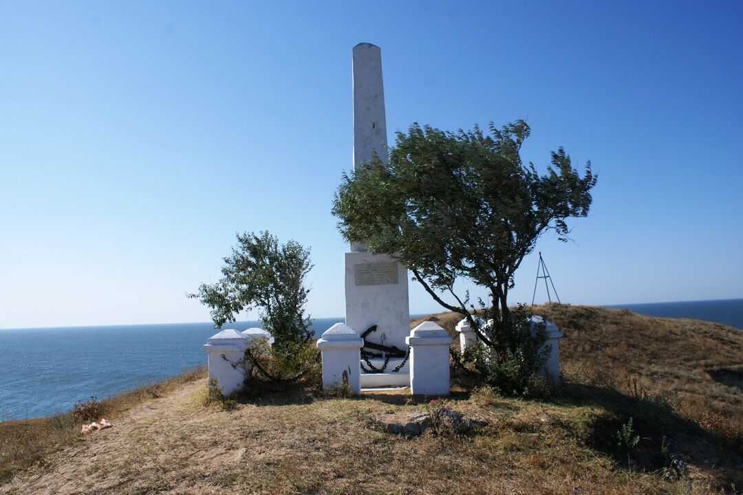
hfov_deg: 61.9
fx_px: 619
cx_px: 372
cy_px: 248
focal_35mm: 30
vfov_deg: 43.6
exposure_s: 1/250
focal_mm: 20
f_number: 10
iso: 100
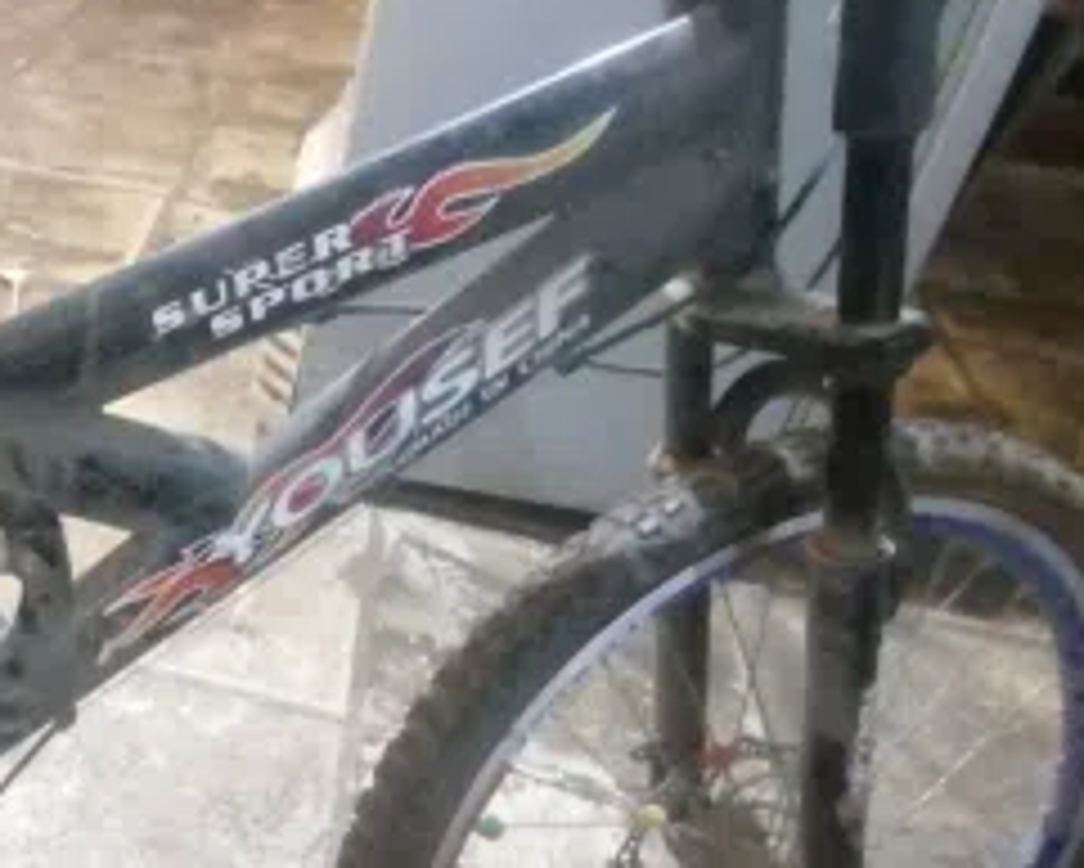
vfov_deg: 34.1
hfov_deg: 37.7
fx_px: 1412
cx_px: 13
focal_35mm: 44
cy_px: 508
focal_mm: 1.78
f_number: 2.4
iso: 800
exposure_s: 1/16.7
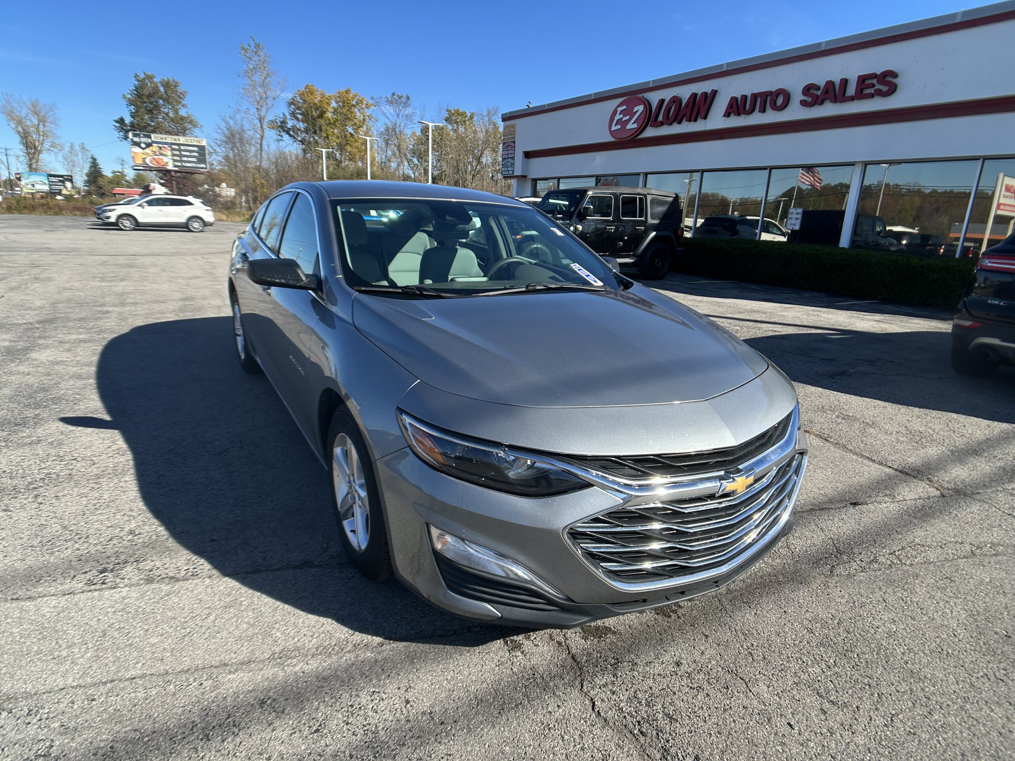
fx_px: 762
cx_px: 508
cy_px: 380
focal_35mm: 26
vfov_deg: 53.1
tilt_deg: -15.7
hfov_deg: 67.3
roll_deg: -1.3
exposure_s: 1/2252
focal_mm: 5.7
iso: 50
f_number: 1.5
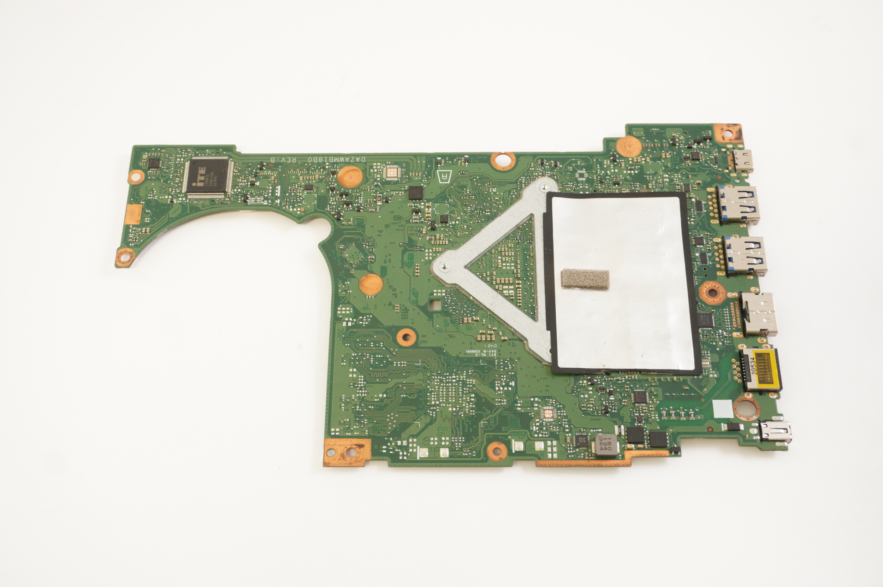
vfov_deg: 31.8
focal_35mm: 42
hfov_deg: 46.4
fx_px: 1029
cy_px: 294
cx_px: 442
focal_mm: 28
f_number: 5.6
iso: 1000
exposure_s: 1/30
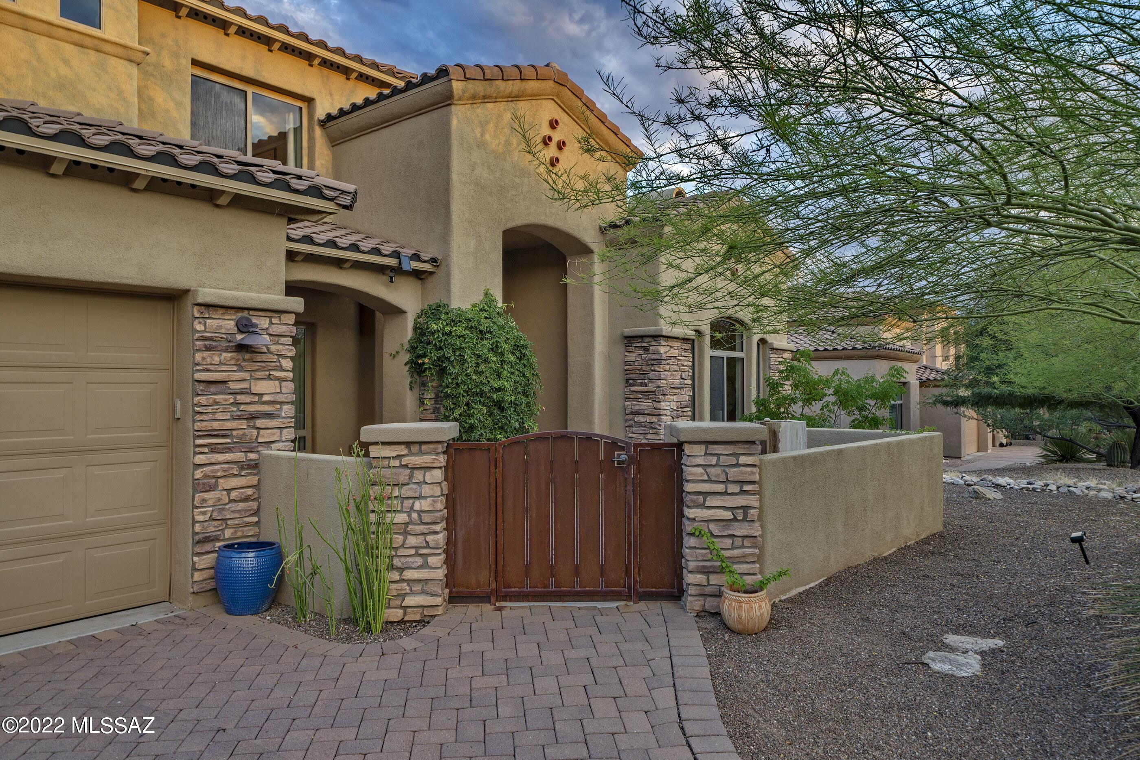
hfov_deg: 73.8
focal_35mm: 24
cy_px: 380
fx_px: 760
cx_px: 570
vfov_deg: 53.1
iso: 100
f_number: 9
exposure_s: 1/8
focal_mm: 24
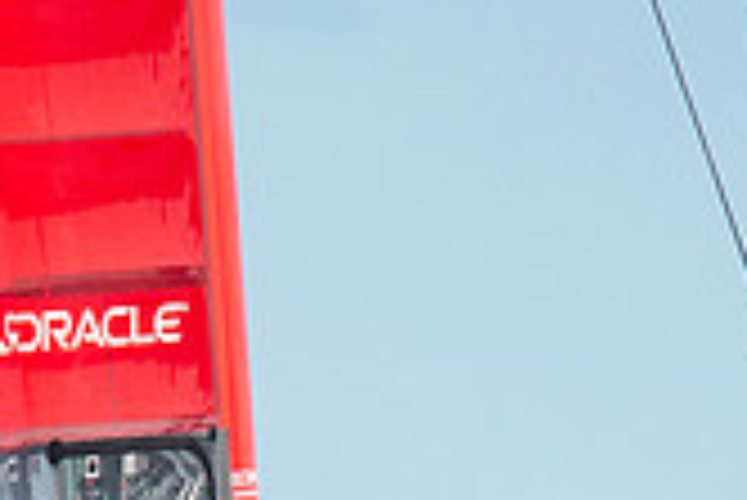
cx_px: 279
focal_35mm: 2360
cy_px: 836
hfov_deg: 0.9
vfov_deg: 0.6
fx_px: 49012
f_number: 5.6
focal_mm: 420
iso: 500
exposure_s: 1/2000
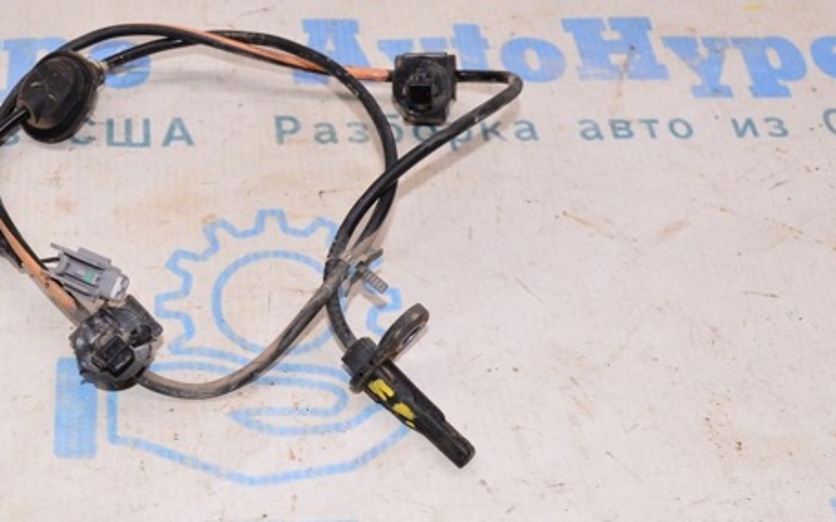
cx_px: 298
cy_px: 209
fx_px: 1458
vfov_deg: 20.3
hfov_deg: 31.8
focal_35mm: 64
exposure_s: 1/125
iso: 1600
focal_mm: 30
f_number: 8
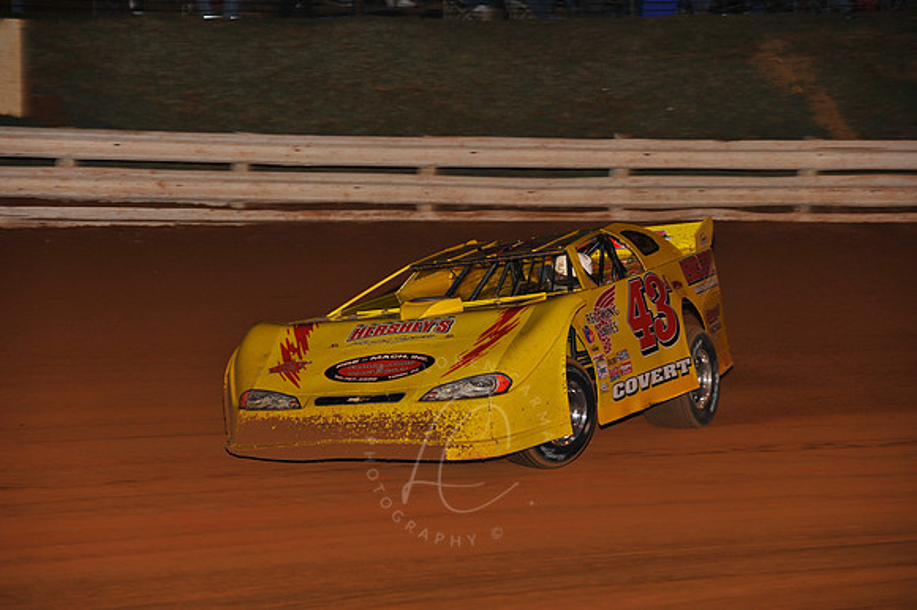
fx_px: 3437
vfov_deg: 10.1
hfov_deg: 15.2
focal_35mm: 135
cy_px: 305
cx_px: 458
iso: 500
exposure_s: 1/250
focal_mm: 135
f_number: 5.6
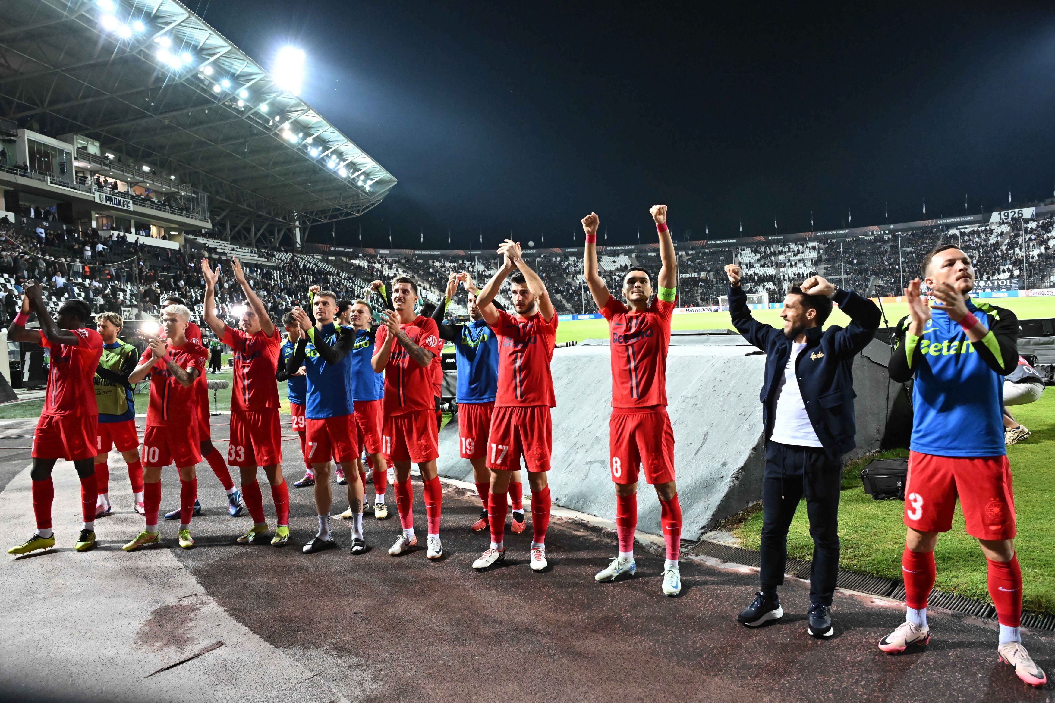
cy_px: 352
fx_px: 703
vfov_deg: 53.1
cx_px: 528
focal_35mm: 24
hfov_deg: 73.7
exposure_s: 1/320
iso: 6400
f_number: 4.5
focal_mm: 24
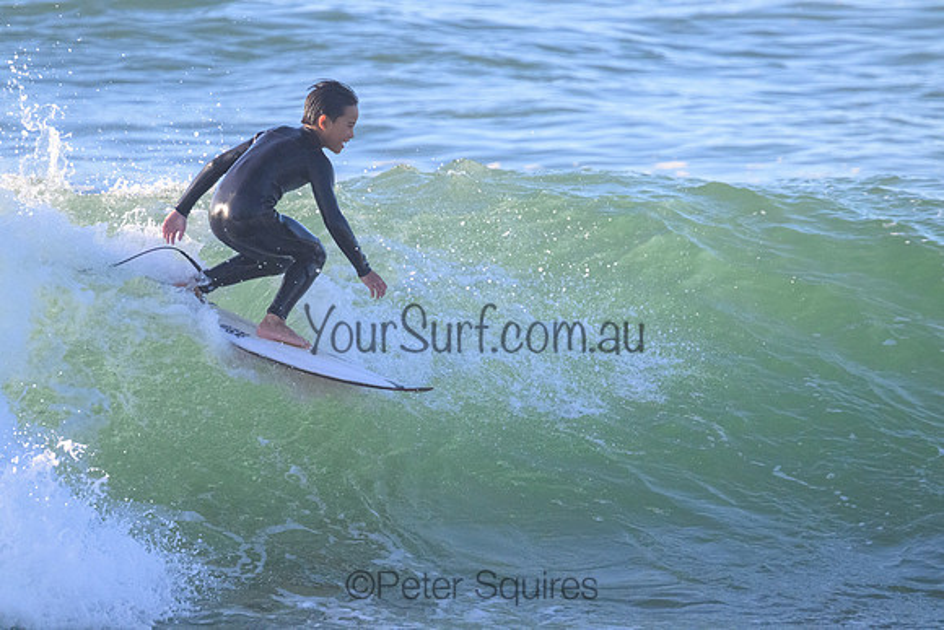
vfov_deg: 2.0
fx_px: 18359
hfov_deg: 2.9
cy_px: 315
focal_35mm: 700
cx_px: 472
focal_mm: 700
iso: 6400
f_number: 11
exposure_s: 1/2000
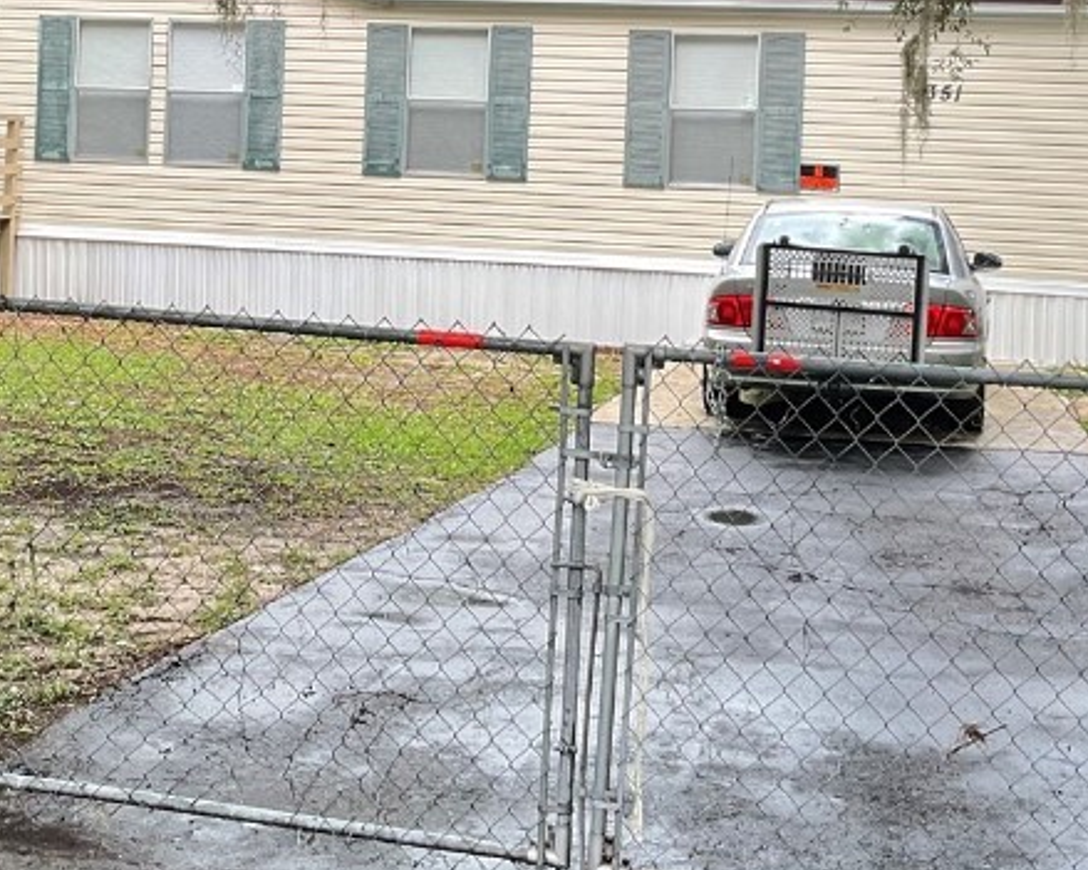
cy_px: 136
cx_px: 424
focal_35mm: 66
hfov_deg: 28.6
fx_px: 2125
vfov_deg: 22.7
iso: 50
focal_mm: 3
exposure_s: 1/122
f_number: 1.8
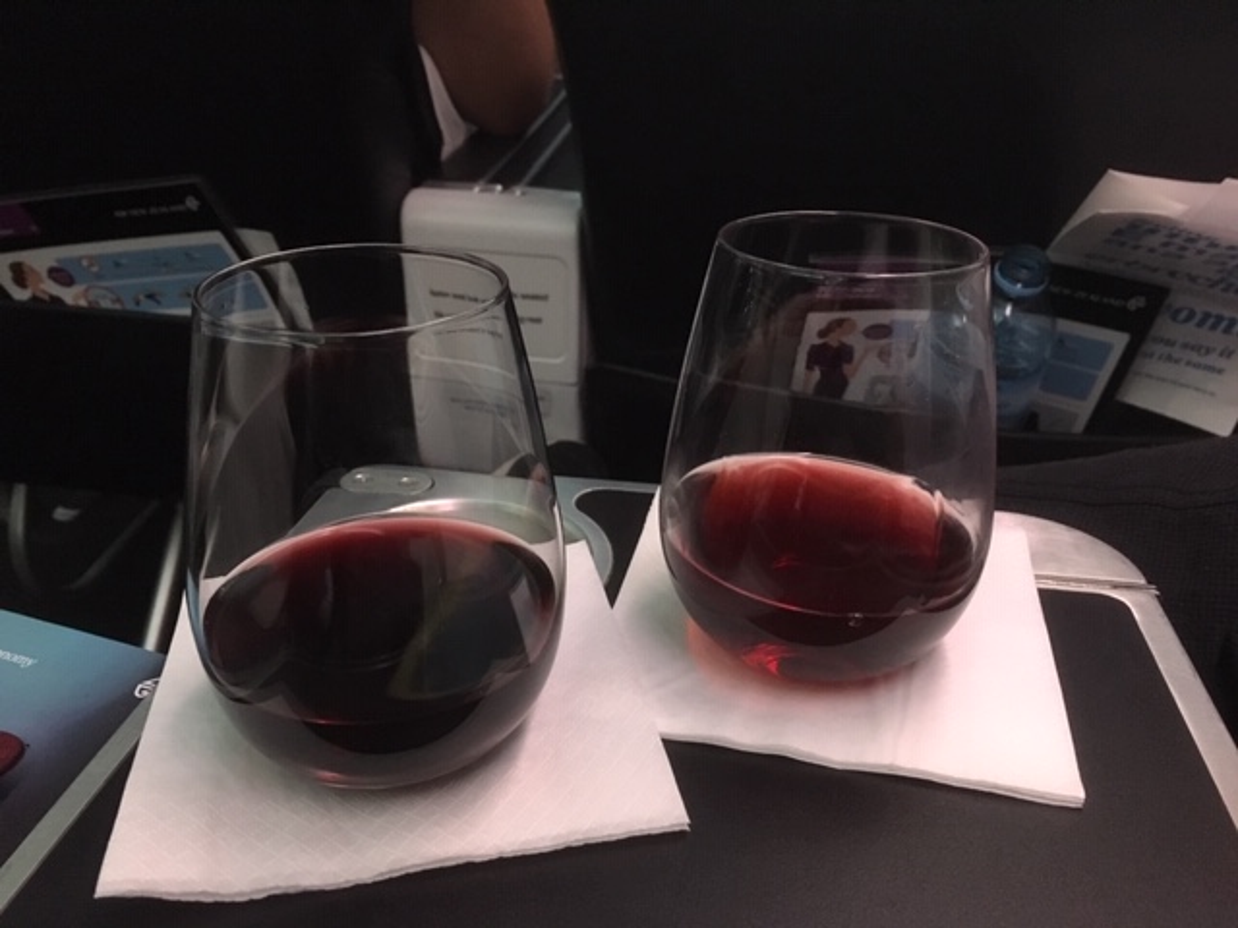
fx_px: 1037
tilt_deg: -29.2
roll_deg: -2.7
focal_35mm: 29
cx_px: 619
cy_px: 464
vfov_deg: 48.2
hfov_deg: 61.7
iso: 320
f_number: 2.2
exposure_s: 1/17
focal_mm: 4.15
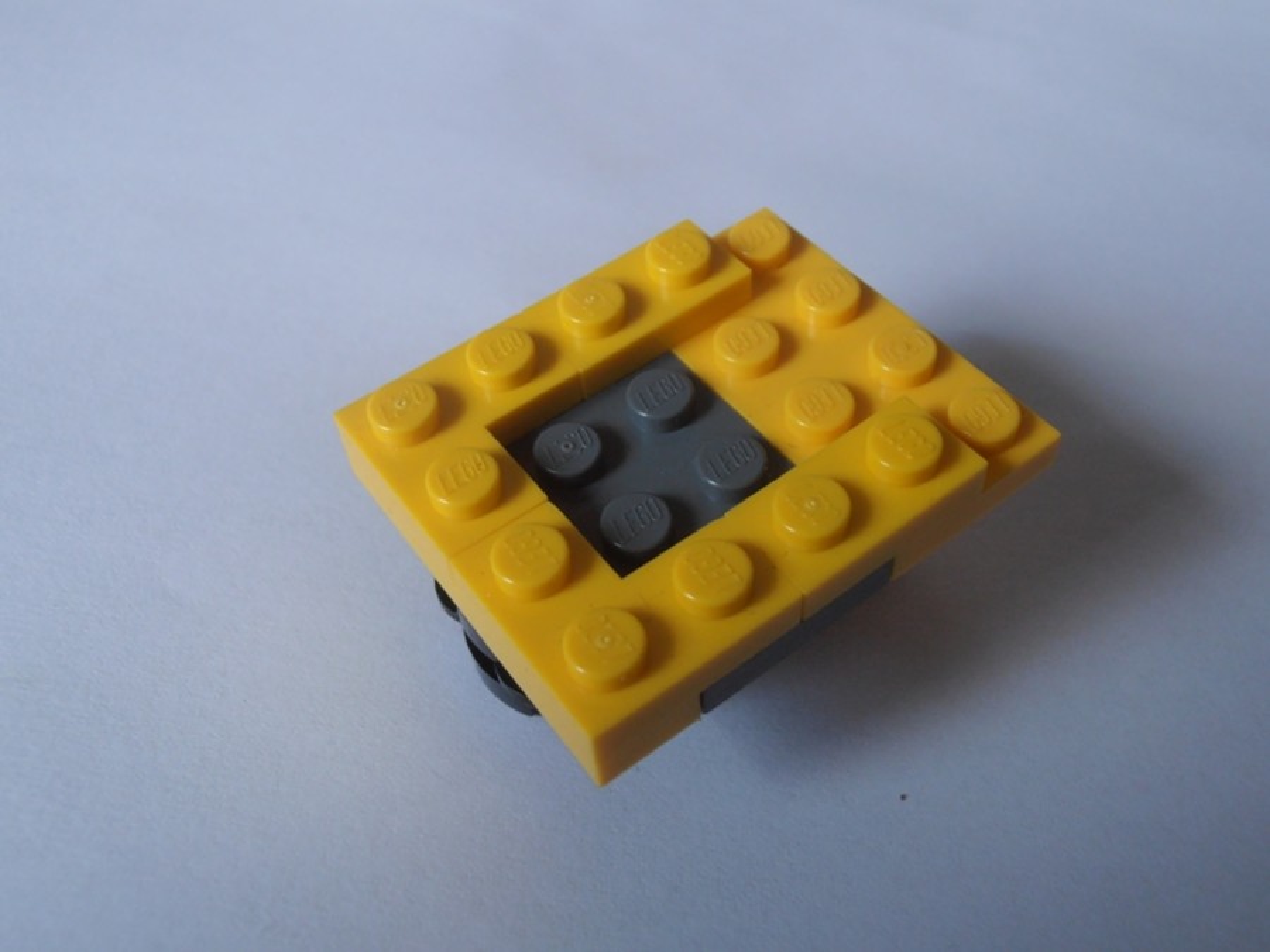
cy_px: 476
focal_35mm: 37
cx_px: 635
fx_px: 1357
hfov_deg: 50.1
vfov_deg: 38.7
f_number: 3.9
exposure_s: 1/40
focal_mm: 6.61
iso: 125
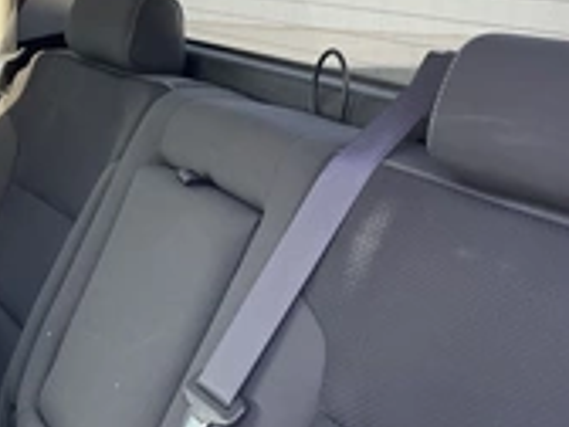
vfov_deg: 21.3
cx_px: 288
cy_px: 190
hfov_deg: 28.2
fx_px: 1134
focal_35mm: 69
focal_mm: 3
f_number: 1.8
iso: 50
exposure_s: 1/122
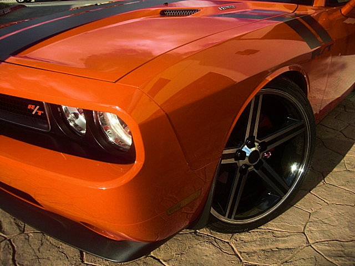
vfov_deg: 39.7
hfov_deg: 51.4
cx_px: 178
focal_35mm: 36
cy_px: 133
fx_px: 369
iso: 50
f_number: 2.8
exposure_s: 1/640
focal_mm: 6.3
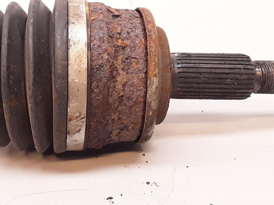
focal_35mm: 51
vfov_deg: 28.3
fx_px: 404
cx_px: 89
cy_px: 65
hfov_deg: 37.1
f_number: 1.9
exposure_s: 1/100
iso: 100
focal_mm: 2.91
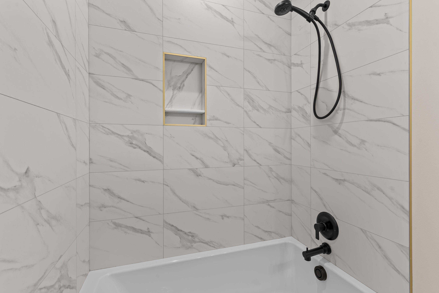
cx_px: 214
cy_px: 146
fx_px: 207
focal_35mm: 17
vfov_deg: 70.5
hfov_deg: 93.2
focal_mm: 16
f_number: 8
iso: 100
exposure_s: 2
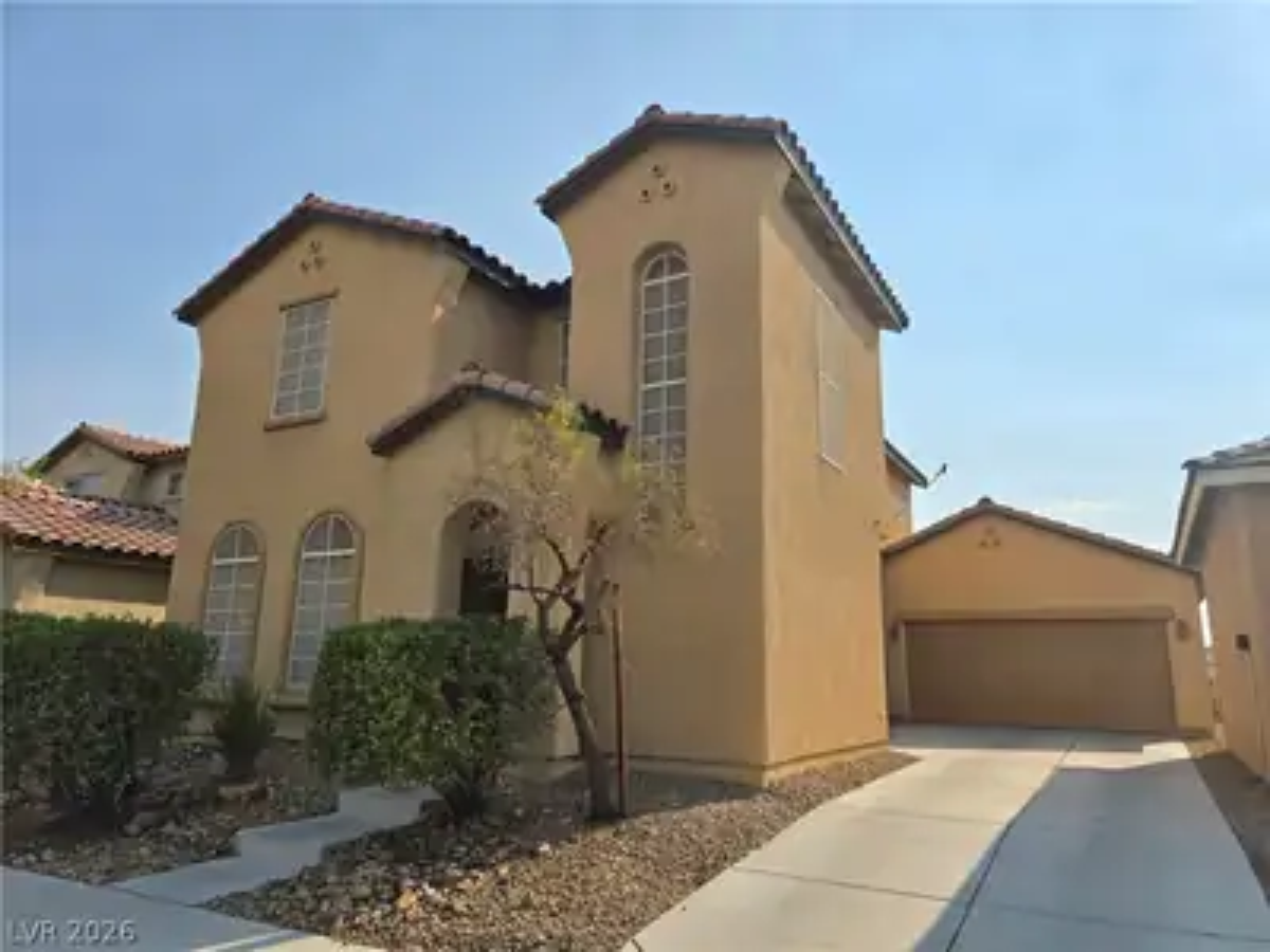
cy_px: 476
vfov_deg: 58.9
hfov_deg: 73.9
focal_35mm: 23
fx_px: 844
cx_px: 635
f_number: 1.7
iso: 12
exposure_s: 1/1215
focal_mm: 6.3
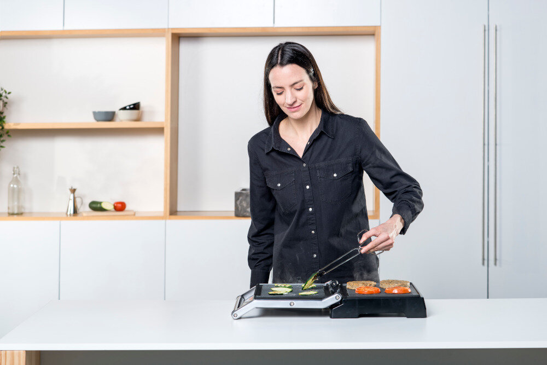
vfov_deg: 16.1
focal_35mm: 85
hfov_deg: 23.9
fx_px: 1292
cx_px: 274
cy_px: 182
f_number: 8
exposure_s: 1/200
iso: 100
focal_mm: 85
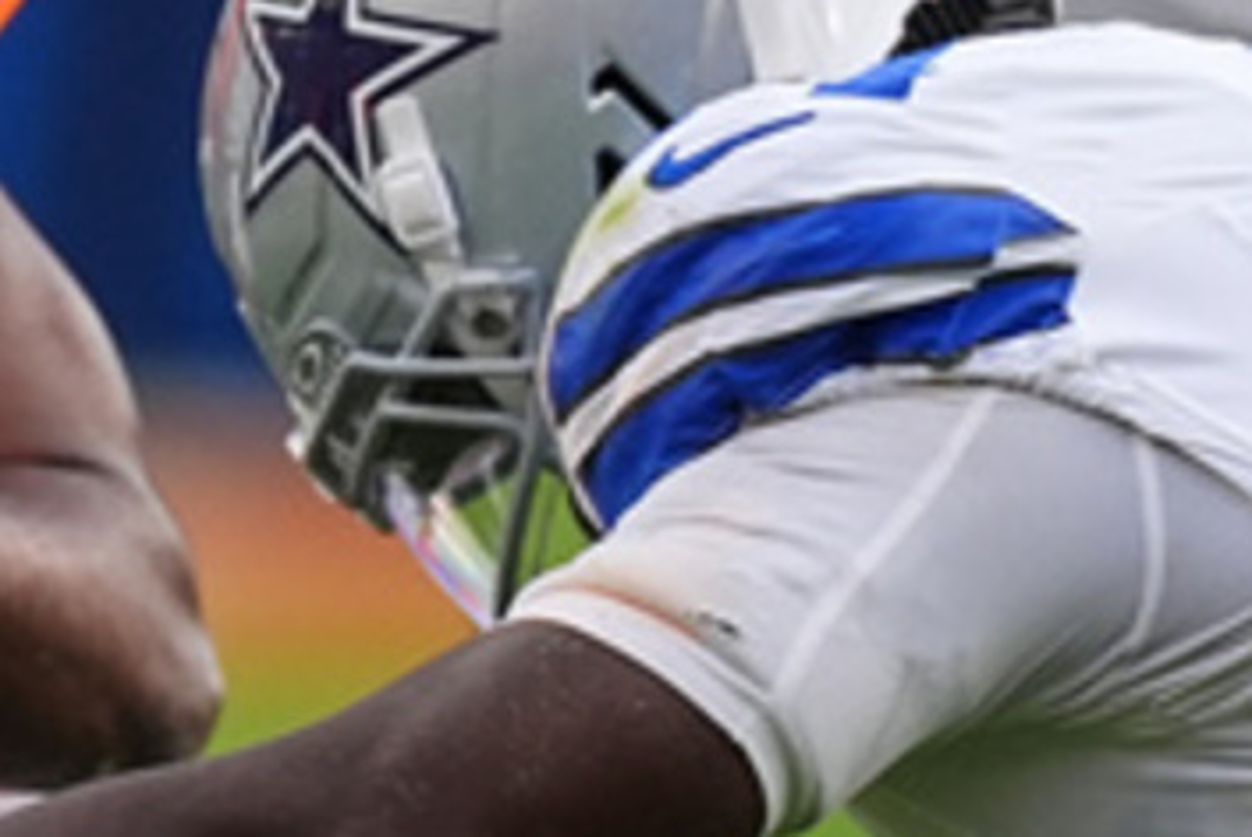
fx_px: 117016
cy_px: 972
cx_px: 273
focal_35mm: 3362
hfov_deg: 0.6
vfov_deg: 0.4
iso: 1000
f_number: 4
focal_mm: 600
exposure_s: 1/1600
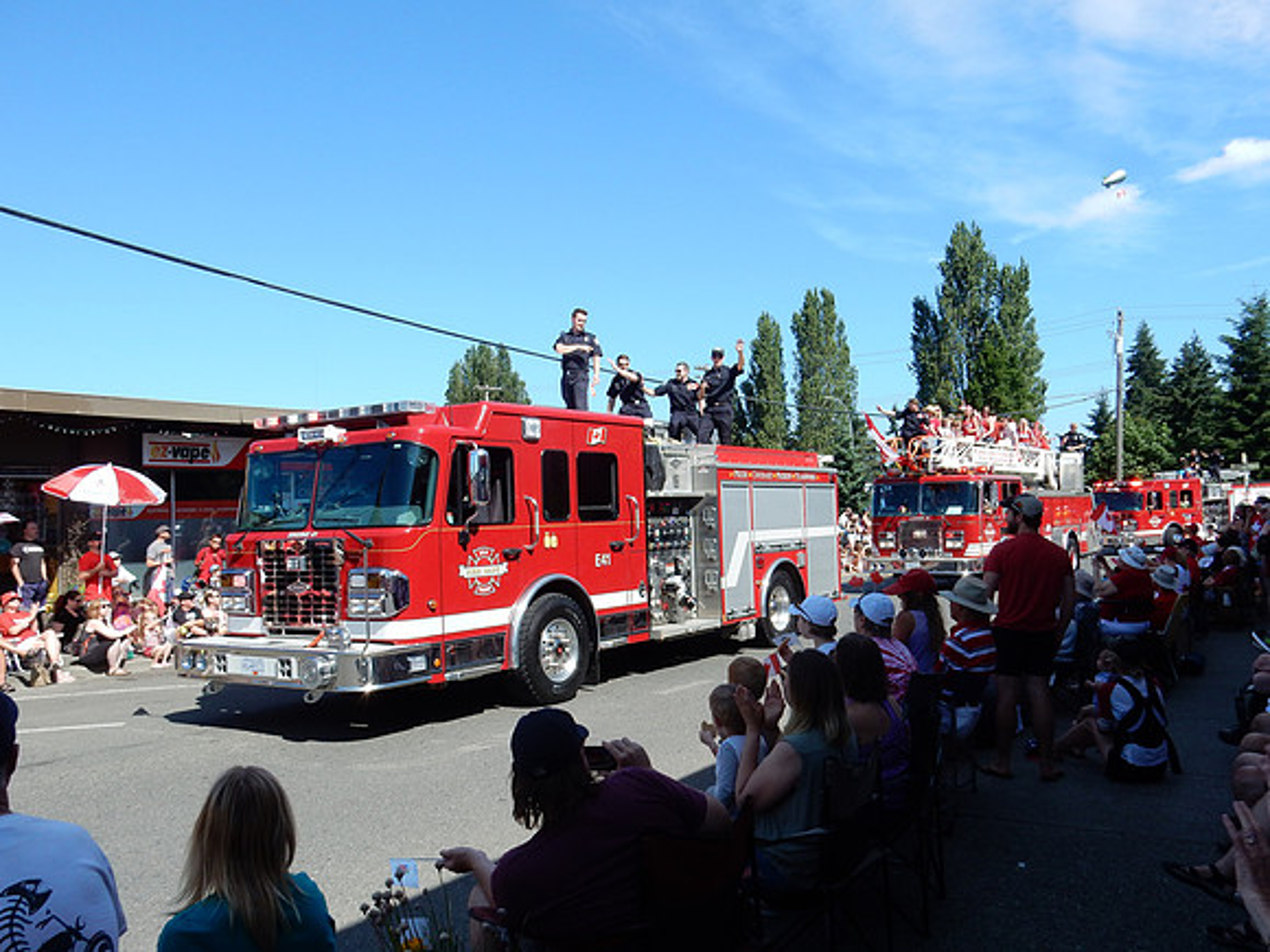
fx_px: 1101
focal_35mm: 30
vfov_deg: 46.8
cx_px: 635
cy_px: 476
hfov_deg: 60.0
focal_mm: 5.4
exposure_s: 1/800
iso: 125
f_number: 4
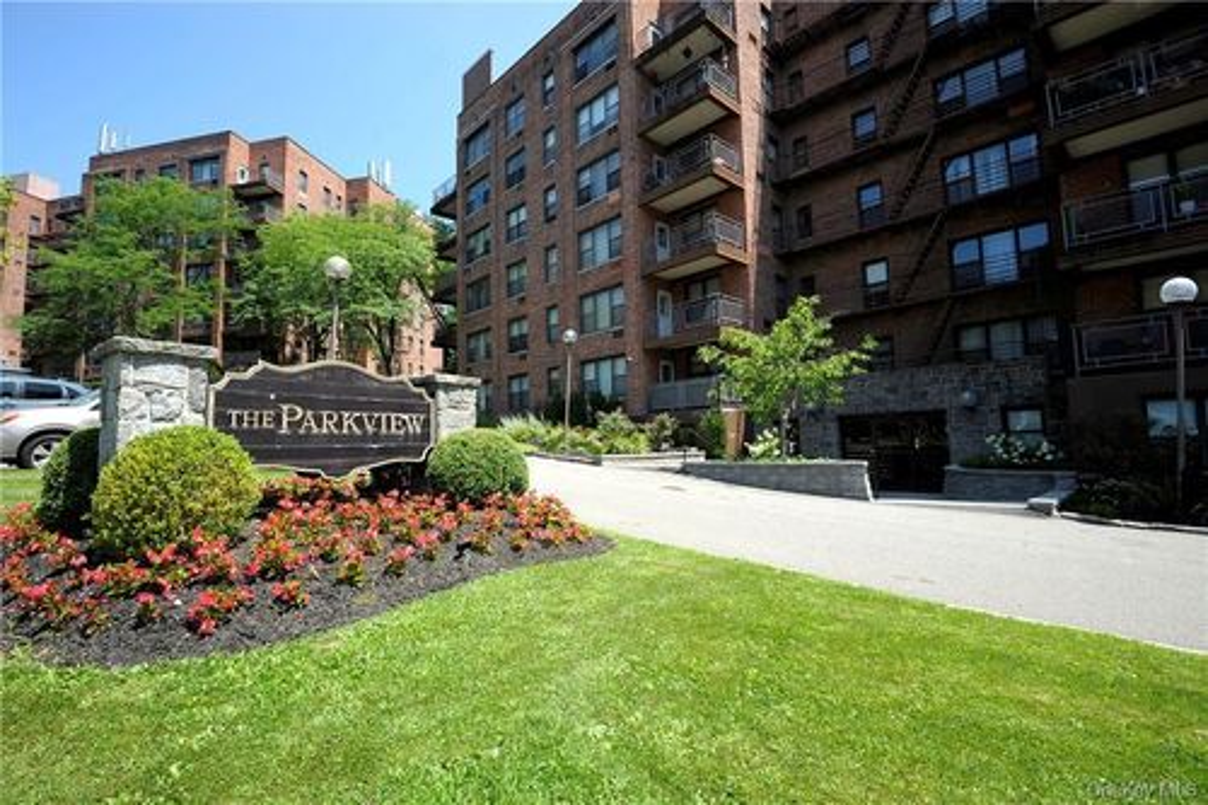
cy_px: 402
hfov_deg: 96.8
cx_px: 604
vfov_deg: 73.7
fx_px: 537
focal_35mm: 16
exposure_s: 1/320
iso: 200
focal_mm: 16
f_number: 8
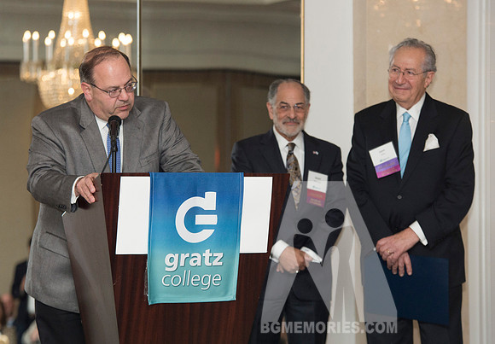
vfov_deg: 7.5
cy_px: 168
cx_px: 232
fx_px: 2613
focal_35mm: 188
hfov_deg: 10.8
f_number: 5.6
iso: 1600
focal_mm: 150
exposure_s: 1/125
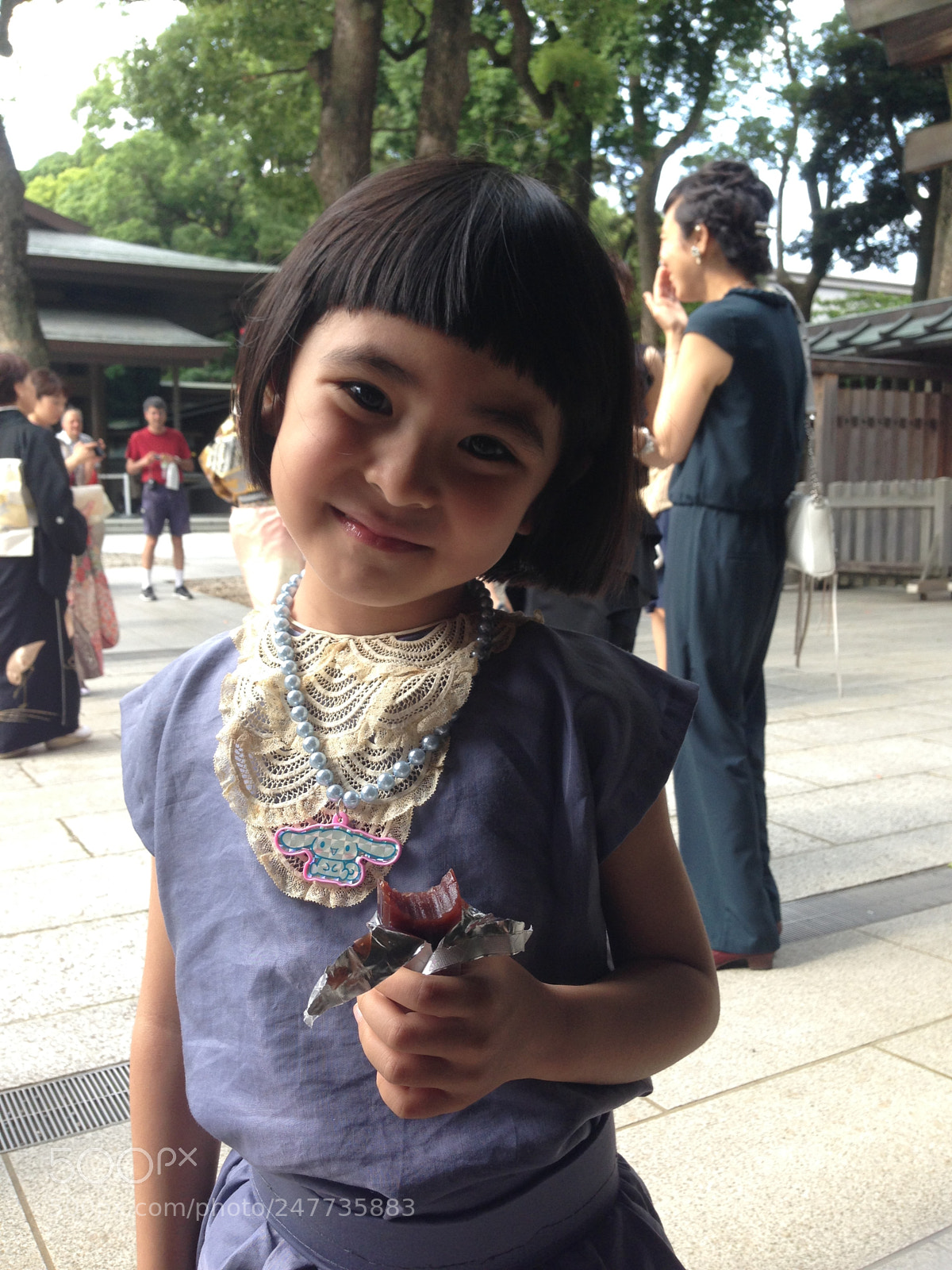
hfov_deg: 42.9
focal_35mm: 33
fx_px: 1210
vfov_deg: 55.4
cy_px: 635
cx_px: 476
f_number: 2.4
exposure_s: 1/120
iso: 50
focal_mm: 4.12
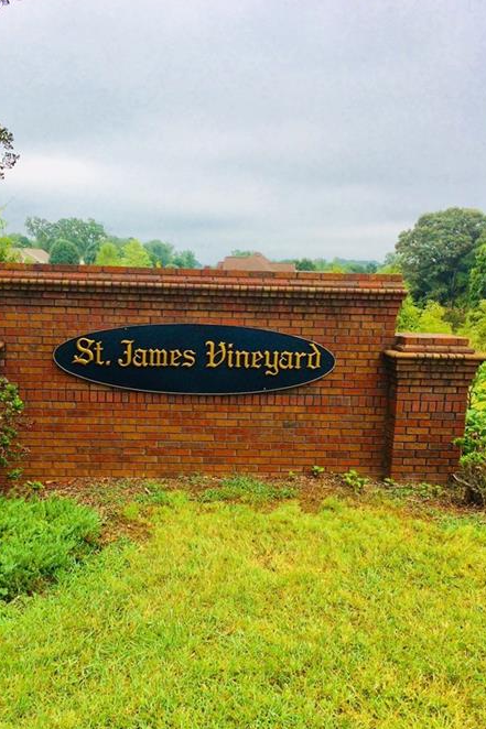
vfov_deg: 54.3
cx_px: 183
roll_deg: -2.2
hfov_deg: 37.6
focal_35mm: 35
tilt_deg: -11.4
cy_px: 414
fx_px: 709
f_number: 2.2
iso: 32
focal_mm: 4.15
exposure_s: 1/1520
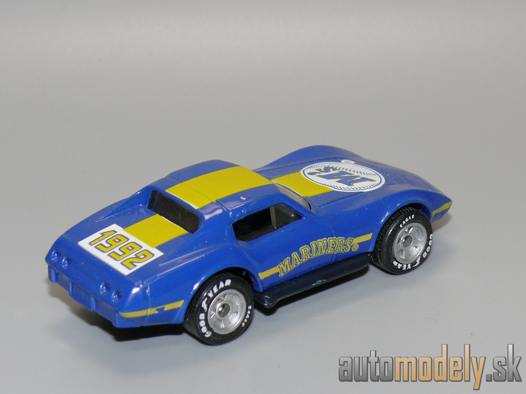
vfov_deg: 13.2
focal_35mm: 112
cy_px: 197
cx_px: 263
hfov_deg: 17.6
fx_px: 1702
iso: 100
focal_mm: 14.2
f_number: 4
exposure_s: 1/30
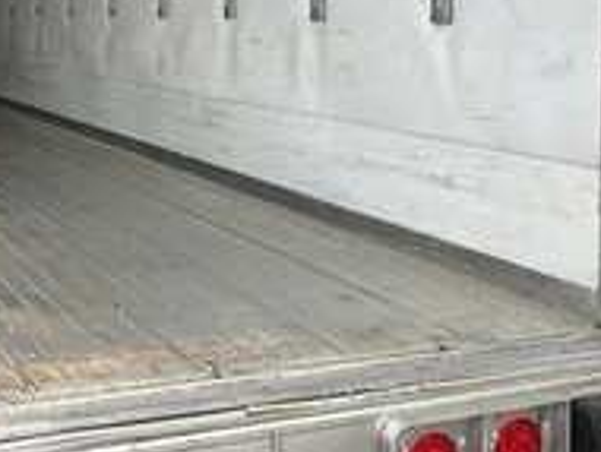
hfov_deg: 31.5
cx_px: 237
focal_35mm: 61
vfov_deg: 23.0
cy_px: -6
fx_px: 1060
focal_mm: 3
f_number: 1.8
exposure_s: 1/386
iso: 25
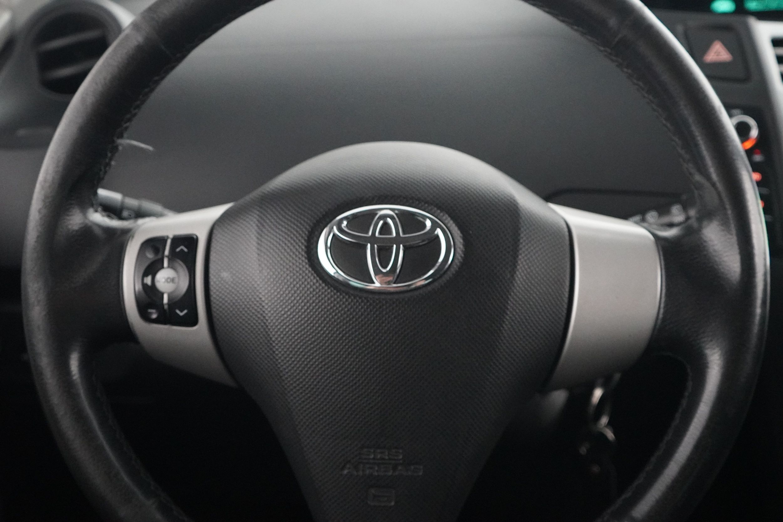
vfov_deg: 30.9
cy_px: 261
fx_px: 946
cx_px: 392
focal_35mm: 44
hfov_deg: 45.0
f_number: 3.5
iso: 6400
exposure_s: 1/25
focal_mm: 29
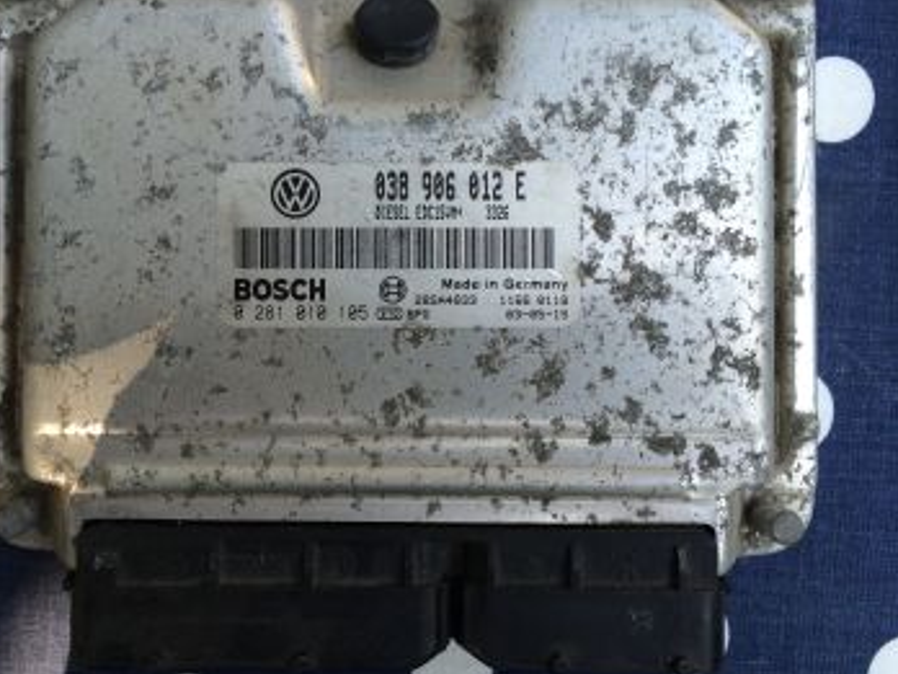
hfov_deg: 53.7
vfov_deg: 41.8
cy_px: 307
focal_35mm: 34
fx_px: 882
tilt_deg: -87.6
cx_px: 374
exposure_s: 1/100
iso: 40
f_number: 2.2
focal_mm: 4.15
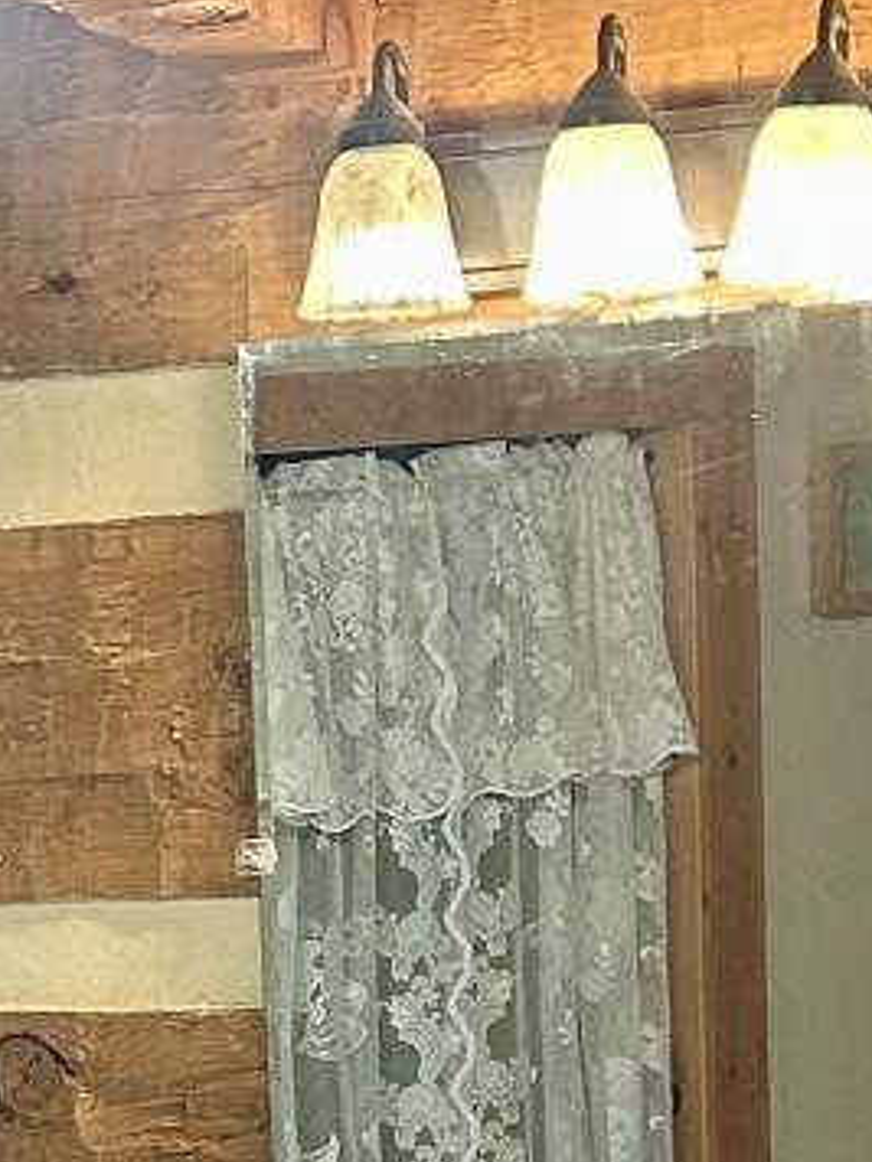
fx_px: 4904
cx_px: -692
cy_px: 1031
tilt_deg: -2.0
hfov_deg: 9.7
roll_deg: +1.2
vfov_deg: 13.4
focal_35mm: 146
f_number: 1.5
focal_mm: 5.7
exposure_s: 1/60
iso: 160
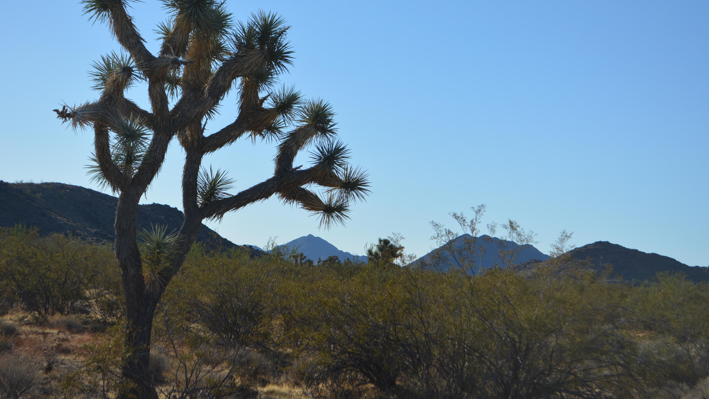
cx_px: 356
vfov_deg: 13.8
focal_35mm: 88
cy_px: 210
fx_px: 1646
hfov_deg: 24.3
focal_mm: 55
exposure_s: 1/2000
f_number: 7.1
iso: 400
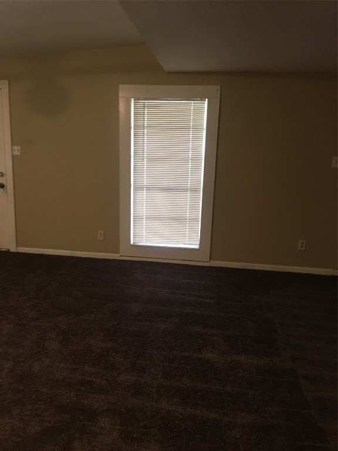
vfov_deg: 61.7
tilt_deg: -10.7
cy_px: 226
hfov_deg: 48.2
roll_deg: -2.0
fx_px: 378
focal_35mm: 29
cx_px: 169
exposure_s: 1/10
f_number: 2.2
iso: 80
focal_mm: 4.15
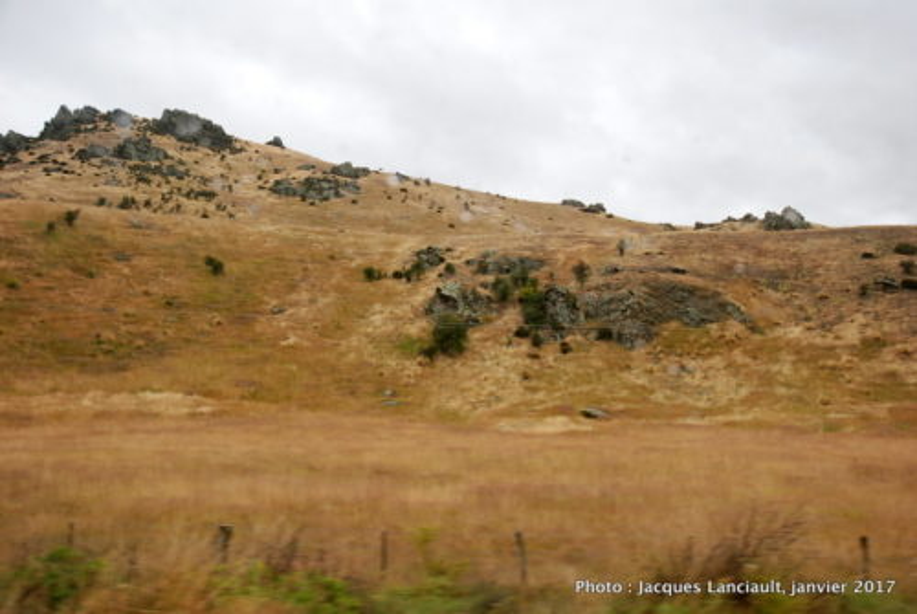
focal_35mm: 36
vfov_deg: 37.0
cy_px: 307
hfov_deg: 53.1
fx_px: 918
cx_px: 458
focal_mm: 24
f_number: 5
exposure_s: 1/250
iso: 640
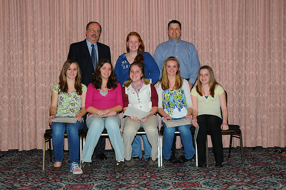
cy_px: 95
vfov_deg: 23.7
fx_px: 452
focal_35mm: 57
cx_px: 143
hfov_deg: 35.1
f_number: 6.3
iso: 200
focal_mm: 38
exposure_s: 1/60
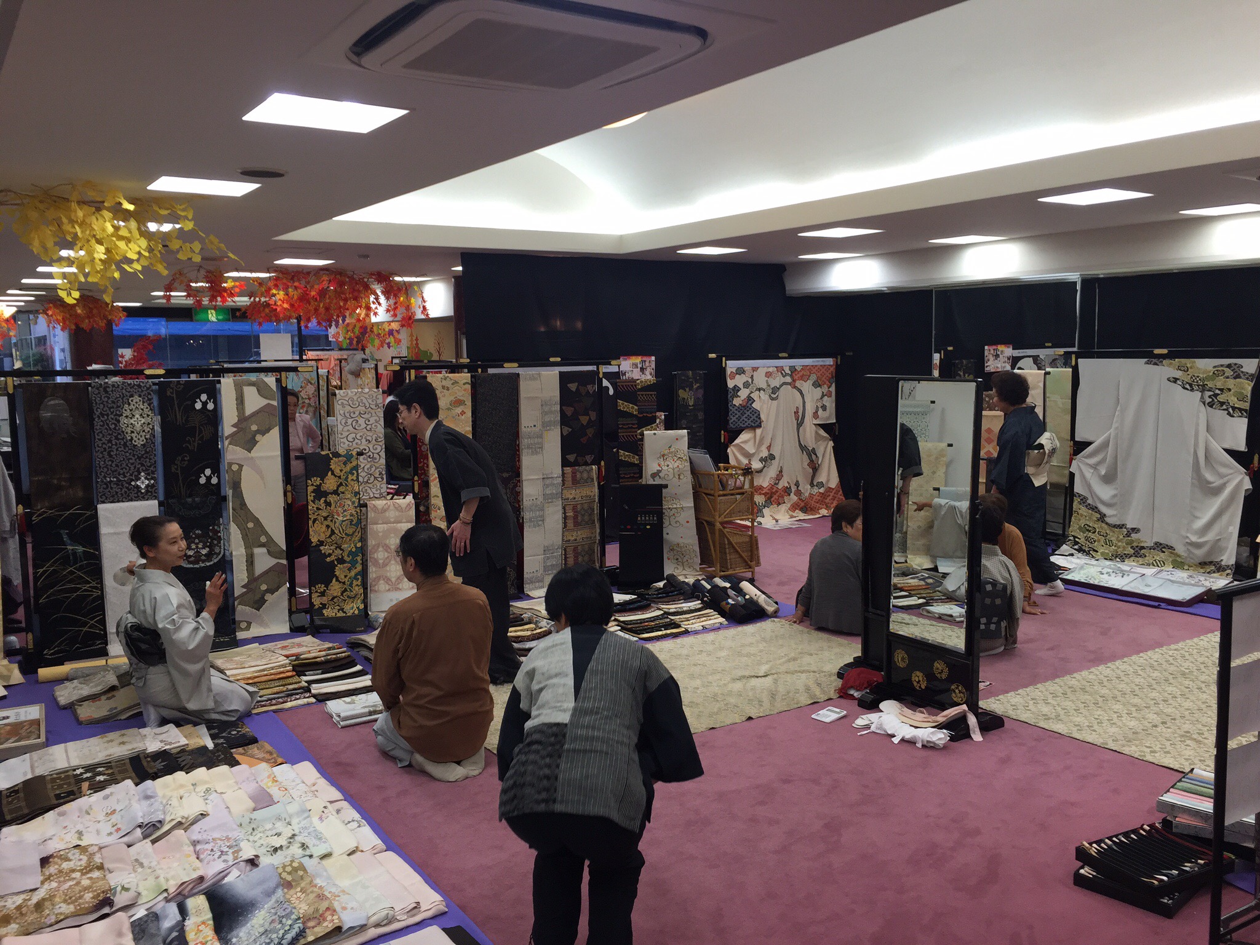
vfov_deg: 48.2
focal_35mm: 29
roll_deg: -0.6
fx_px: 1056
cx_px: 630
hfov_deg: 61.7
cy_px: 472
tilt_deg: -5.8
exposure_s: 1/120
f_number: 2.2
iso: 50
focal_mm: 4.15
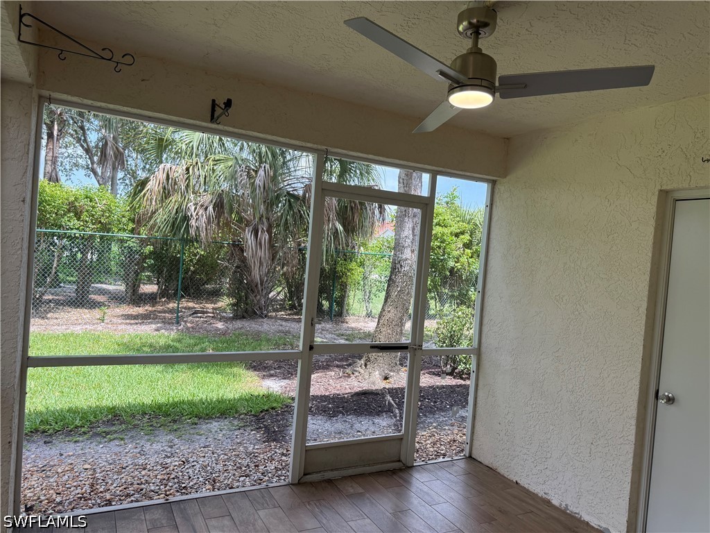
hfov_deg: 71.6
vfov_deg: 56.8
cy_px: 266
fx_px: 492
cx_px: 355
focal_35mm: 24
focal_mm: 6.76
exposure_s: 1/765
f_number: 1.78
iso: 100
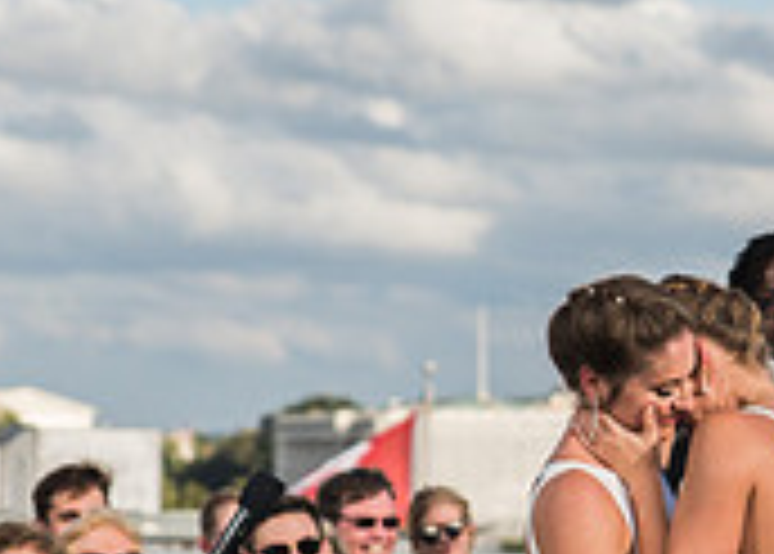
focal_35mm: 247
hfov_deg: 8.1
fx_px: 5432
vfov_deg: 5.8
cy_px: 568
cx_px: 732
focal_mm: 70
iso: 125
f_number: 4
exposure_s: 1/1600
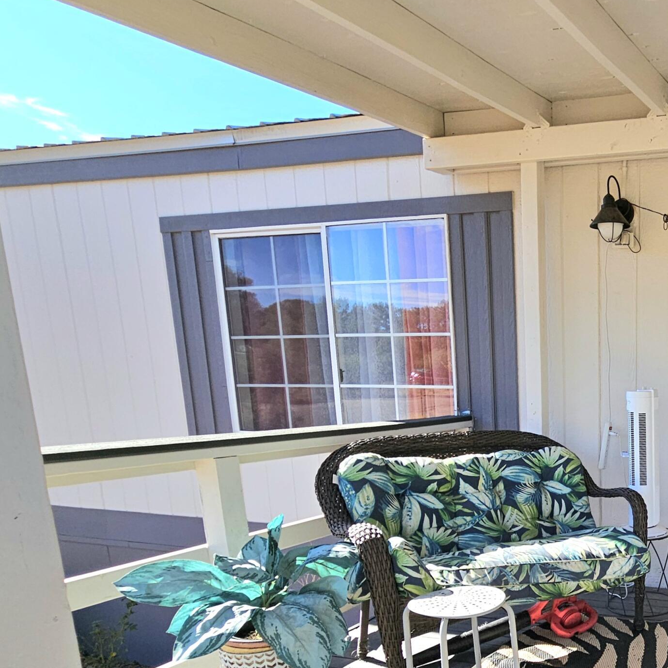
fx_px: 546
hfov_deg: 49.5
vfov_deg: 59.0
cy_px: 514
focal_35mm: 25
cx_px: 688
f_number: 2.2
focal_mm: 2.2
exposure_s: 1/1429
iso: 50
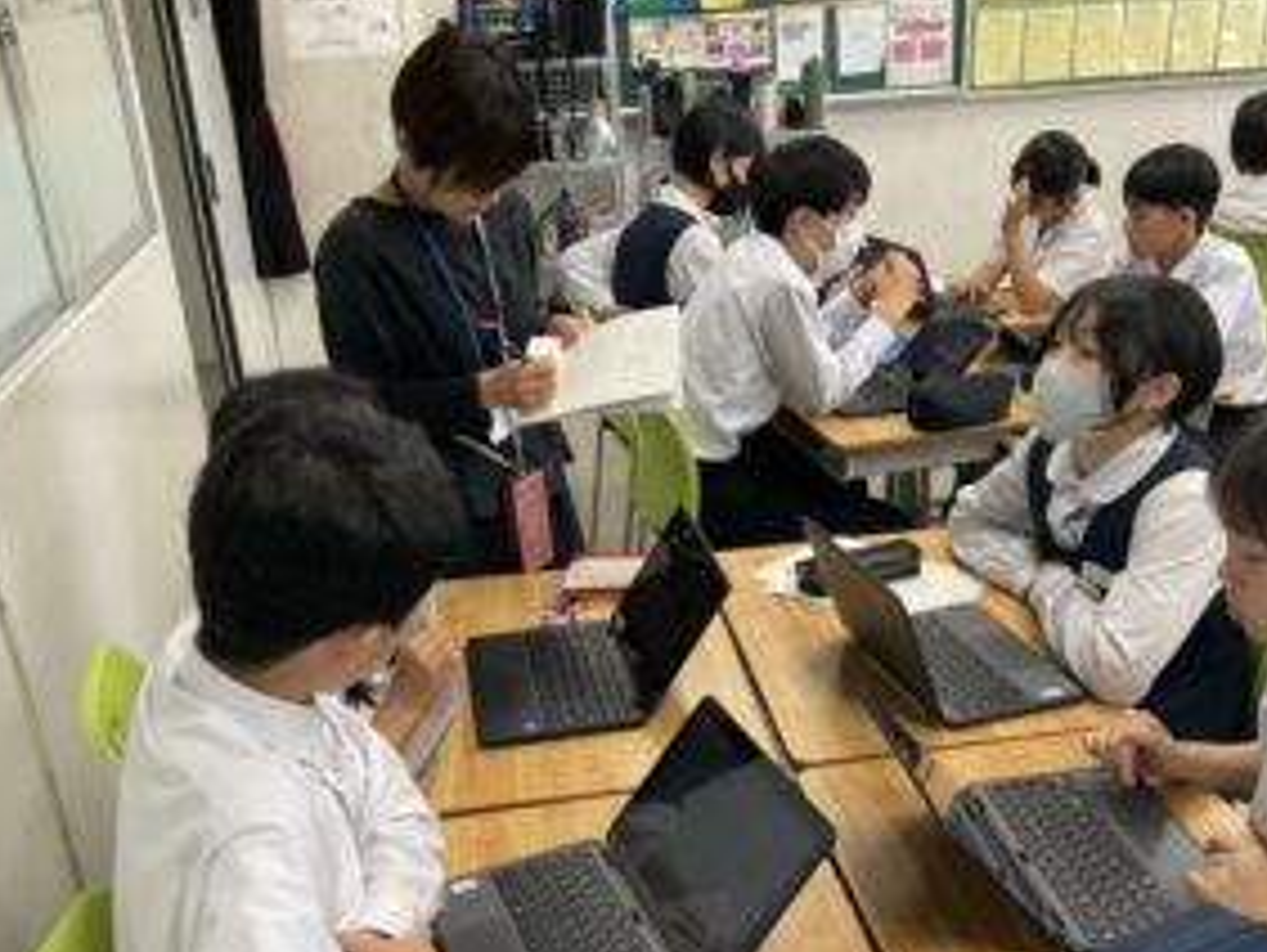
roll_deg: +2.6
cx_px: 683
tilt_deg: -24.9
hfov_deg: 50.1
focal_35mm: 37
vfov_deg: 38.5
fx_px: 1355
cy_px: 579
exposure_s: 1/60
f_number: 1.8
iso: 64
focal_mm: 3
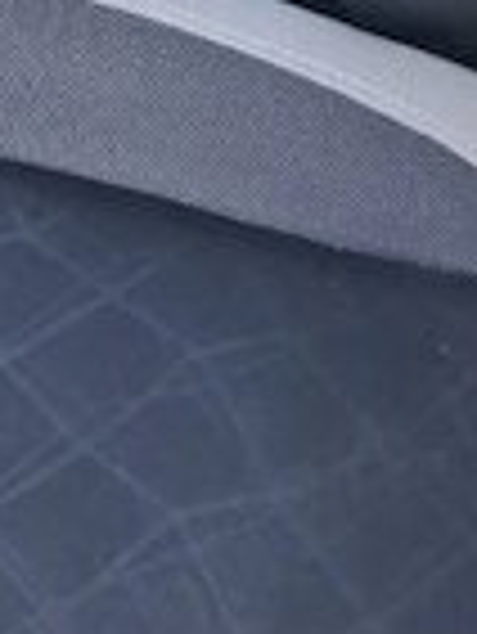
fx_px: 2807
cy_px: -755
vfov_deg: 11.3
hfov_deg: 9.4
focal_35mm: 153
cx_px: -248
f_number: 1.8
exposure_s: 1/100
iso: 50
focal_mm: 4
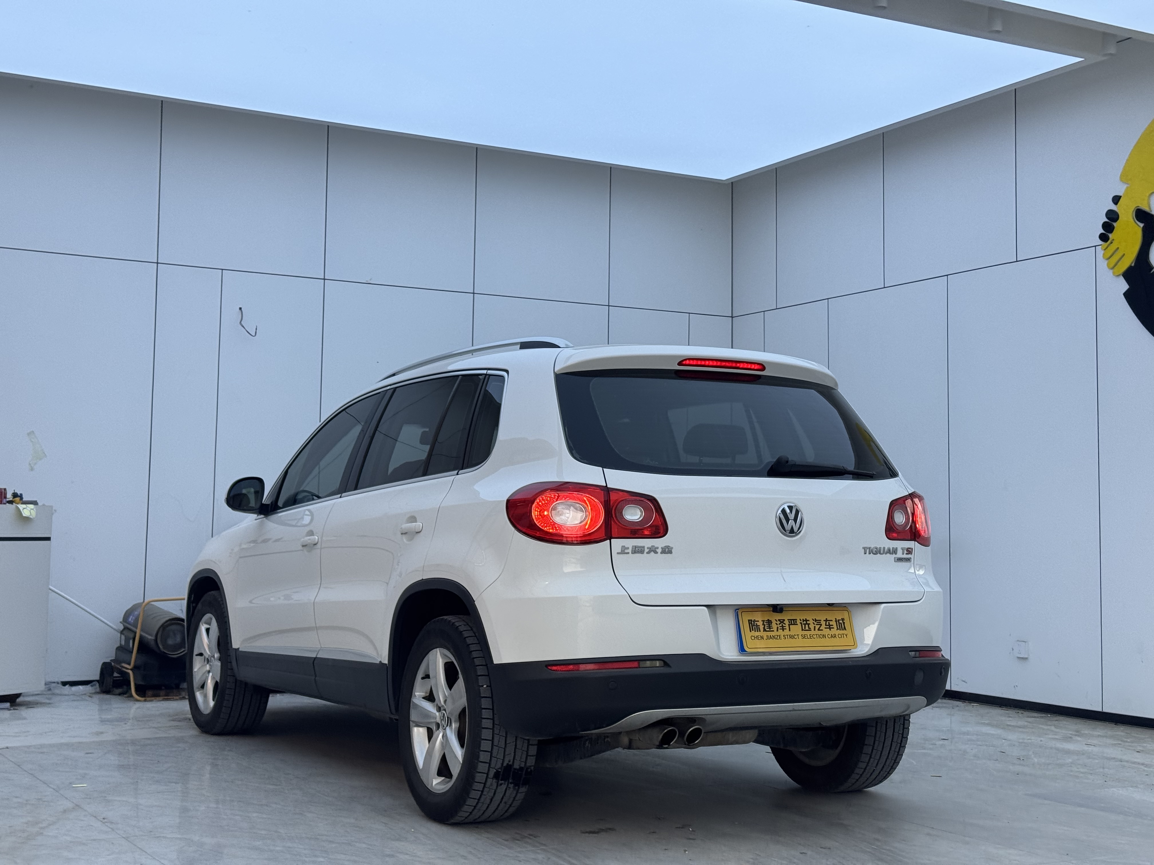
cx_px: 577
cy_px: 432
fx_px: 1600
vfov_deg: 30.3
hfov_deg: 39.7
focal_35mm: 48
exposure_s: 1/783
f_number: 1.78
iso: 64
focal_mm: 6.76
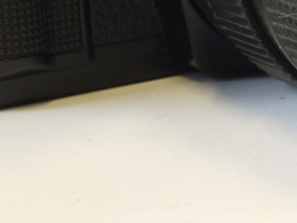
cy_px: -77
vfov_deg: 6.4
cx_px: 280
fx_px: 1982
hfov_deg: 8.5
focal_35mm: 231
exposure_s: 1/20
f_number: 8
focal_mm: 30
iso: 400
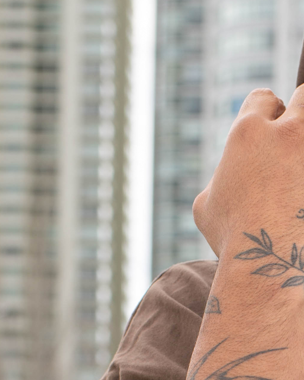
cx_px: 491
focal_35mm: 221
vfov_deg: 8.6
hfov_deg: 6.9
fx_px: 2486
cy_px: 510
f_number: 5.6
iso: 100
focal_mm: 50
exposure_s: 1/80
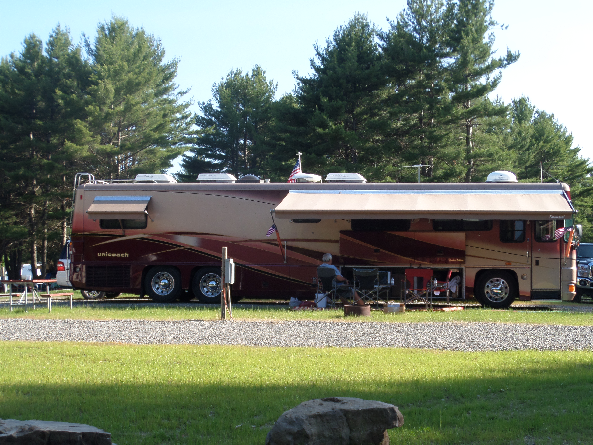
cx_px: 296
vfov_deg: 23.7
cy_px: 222
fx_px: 1062
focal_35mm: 62
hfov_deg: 31.2
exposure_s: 1/180
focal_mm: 10.2
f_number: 4
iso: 80
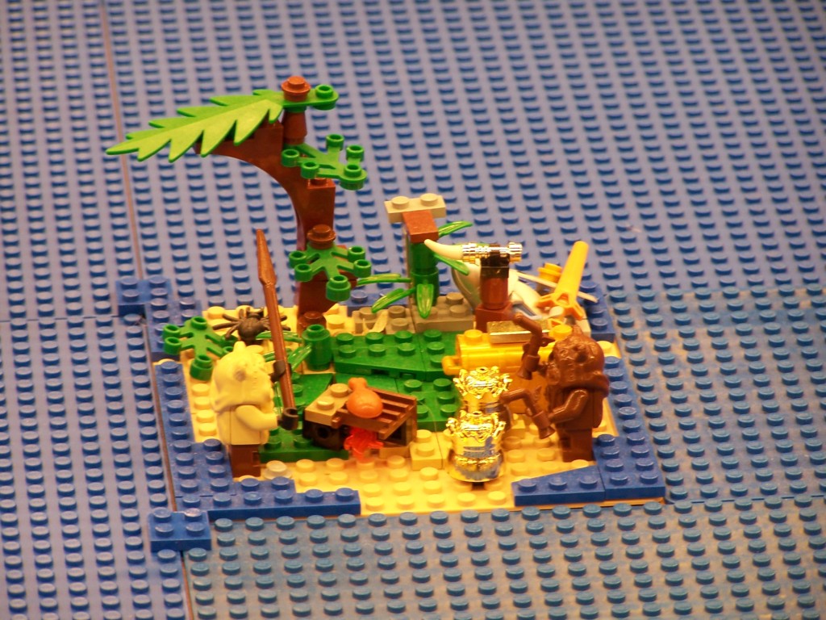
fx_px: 6156
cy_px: 310
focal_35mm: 258
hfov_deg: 7.7
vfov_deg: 5.8
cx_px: 413
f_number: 3.6
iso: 80
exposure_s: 1/2
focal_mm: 42.8
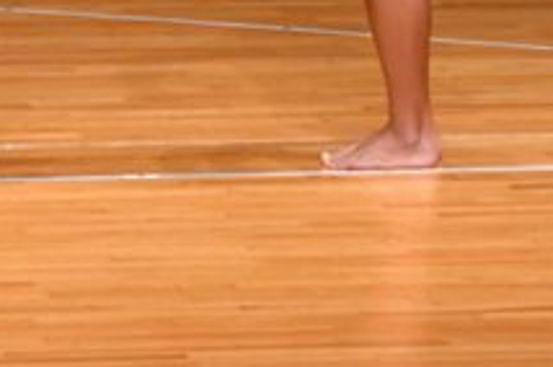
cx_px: 616
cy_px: -289
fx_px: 11243
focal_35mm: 733
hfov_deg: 2.8
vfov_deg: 1.9
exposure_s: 1/400
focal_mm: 135
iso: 4000
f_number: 5.6
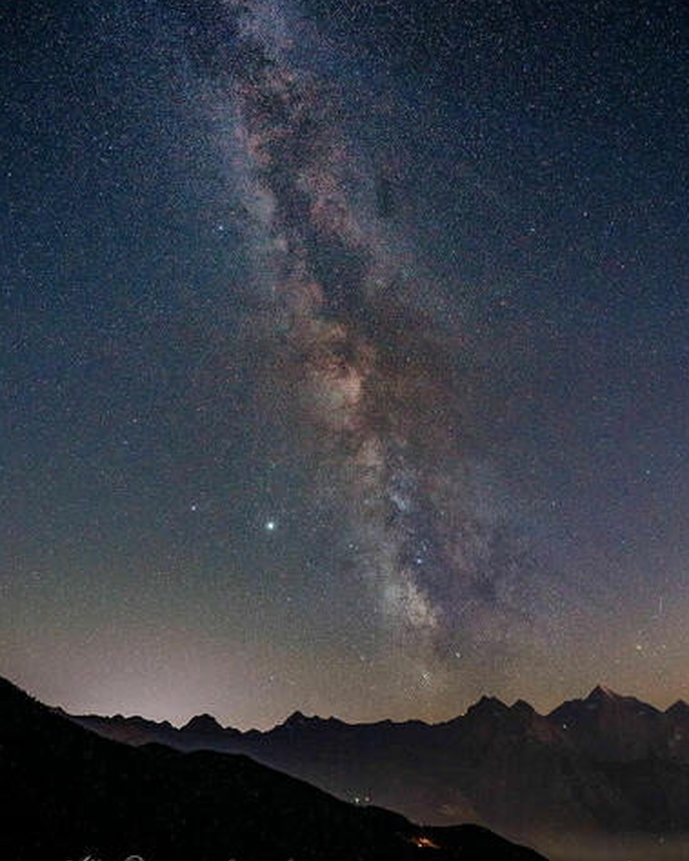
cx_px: 360
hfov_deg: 70.8
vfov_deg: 82.6
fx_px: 484
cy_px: 360
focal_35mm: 19
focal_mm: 16
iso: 3200
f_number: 4
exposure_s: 15
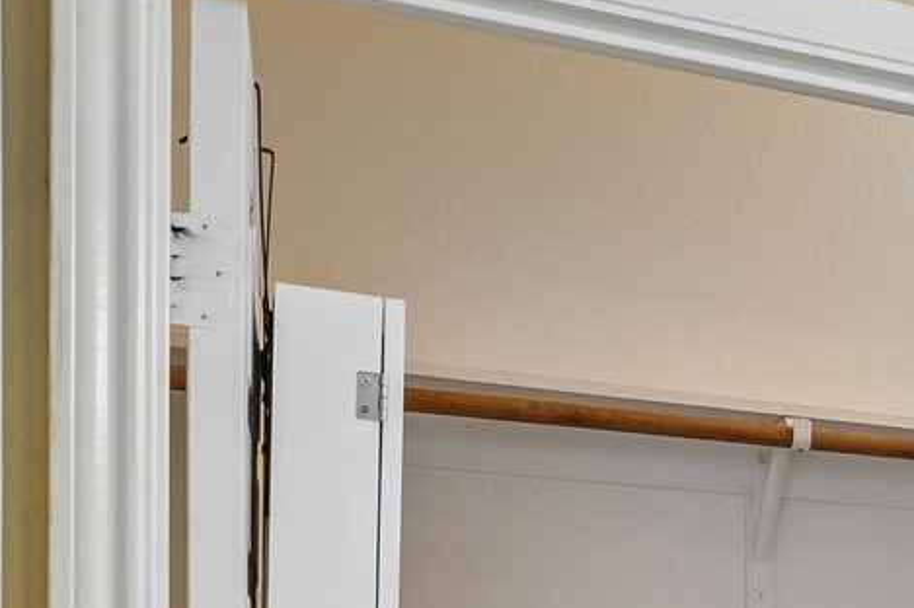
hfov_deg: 16.5
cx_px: 1962
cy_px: 843
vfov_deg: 15.5
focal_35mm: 83
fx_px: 2106
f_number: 8
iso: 400
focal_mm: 19
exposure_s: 1/15
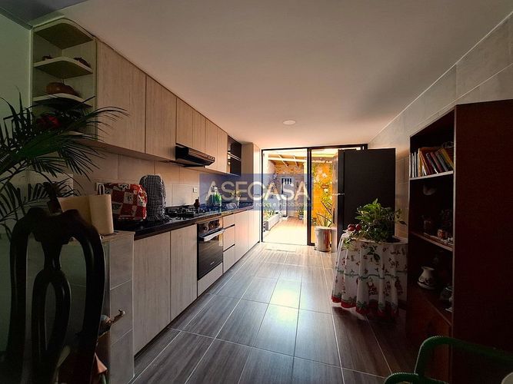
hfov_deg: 106.2
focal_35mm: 13
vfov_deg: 89.9
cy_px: 192
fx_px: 193
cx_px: 256
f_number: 2.2
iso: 80
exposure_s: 1/40
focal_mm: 1.74
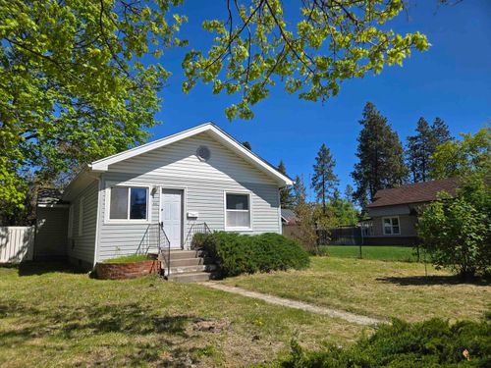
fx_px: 326
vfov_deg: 58.9
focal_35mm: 23
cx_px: 246
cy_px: 184
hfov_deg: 73.9
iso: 25
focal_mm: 5.4
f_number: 1.8
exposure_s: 1/2384
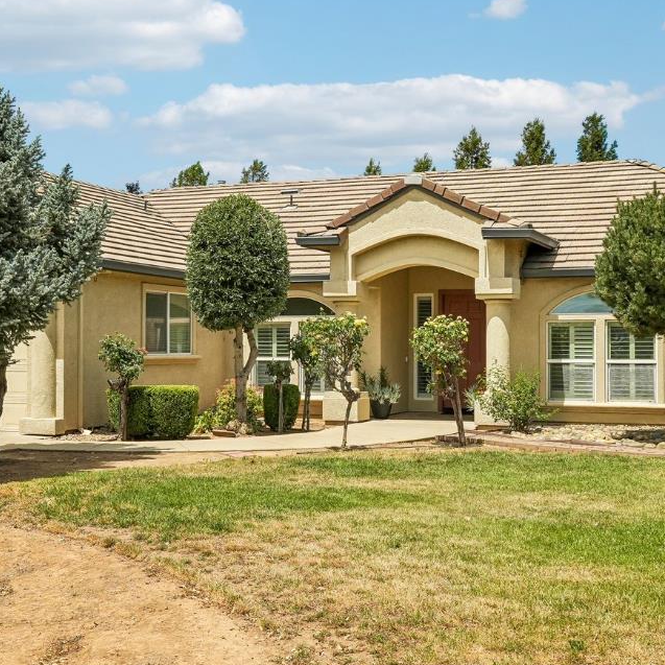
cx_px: 296
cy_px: 376
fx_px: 1065
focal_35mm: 49
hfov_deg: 34.6
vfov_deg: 34.6
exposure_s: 1/640
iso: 400
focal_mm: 24.5
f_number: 9
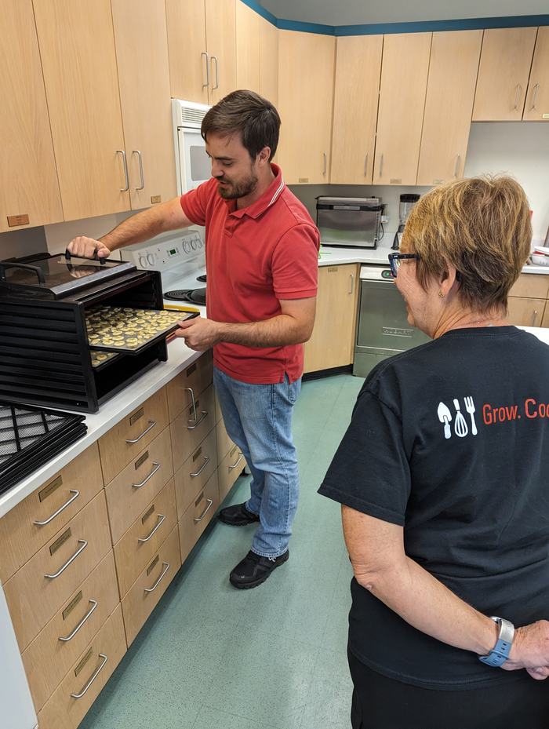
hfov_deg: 57.0
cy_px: 364
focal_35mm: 24
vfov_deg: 71.5
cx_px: 274
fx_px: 506
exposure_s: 1/120
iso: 330
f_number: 1.85
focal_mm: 6.81
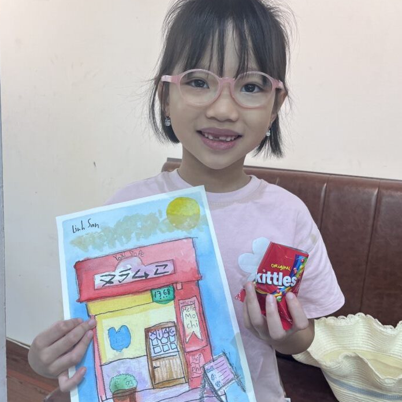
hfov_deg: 49.7
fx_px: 434
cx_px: 199
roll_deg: -3.5
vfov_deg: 49.7
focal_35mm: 33
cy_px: 198
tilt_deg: -10.1
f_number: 1.6
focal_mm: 5.1
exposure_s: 1/100
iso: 64
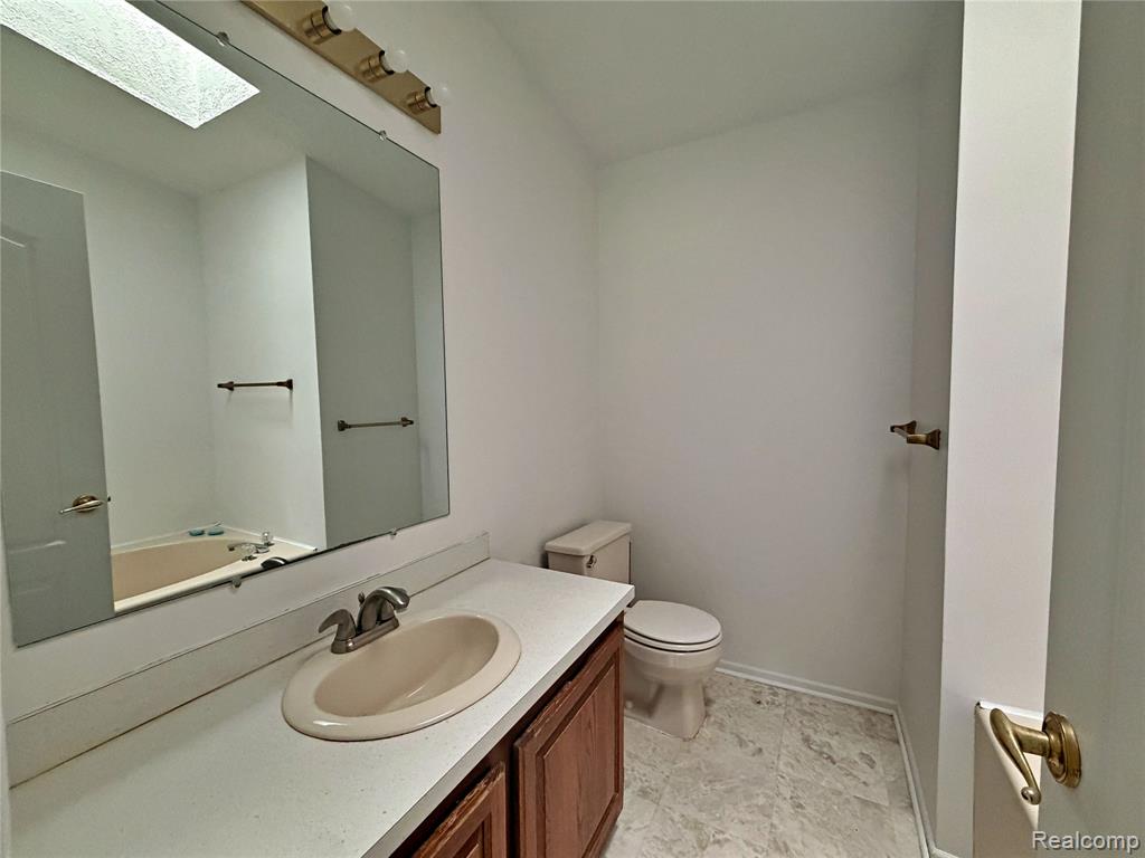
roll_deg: +2.1
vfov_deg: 85.7
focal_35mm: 14
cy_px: 429
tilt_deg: -3.4
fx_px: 463
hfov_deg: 102.1
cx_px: 572
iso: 500
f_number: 2.2
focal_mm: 2.22
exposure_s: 1/60
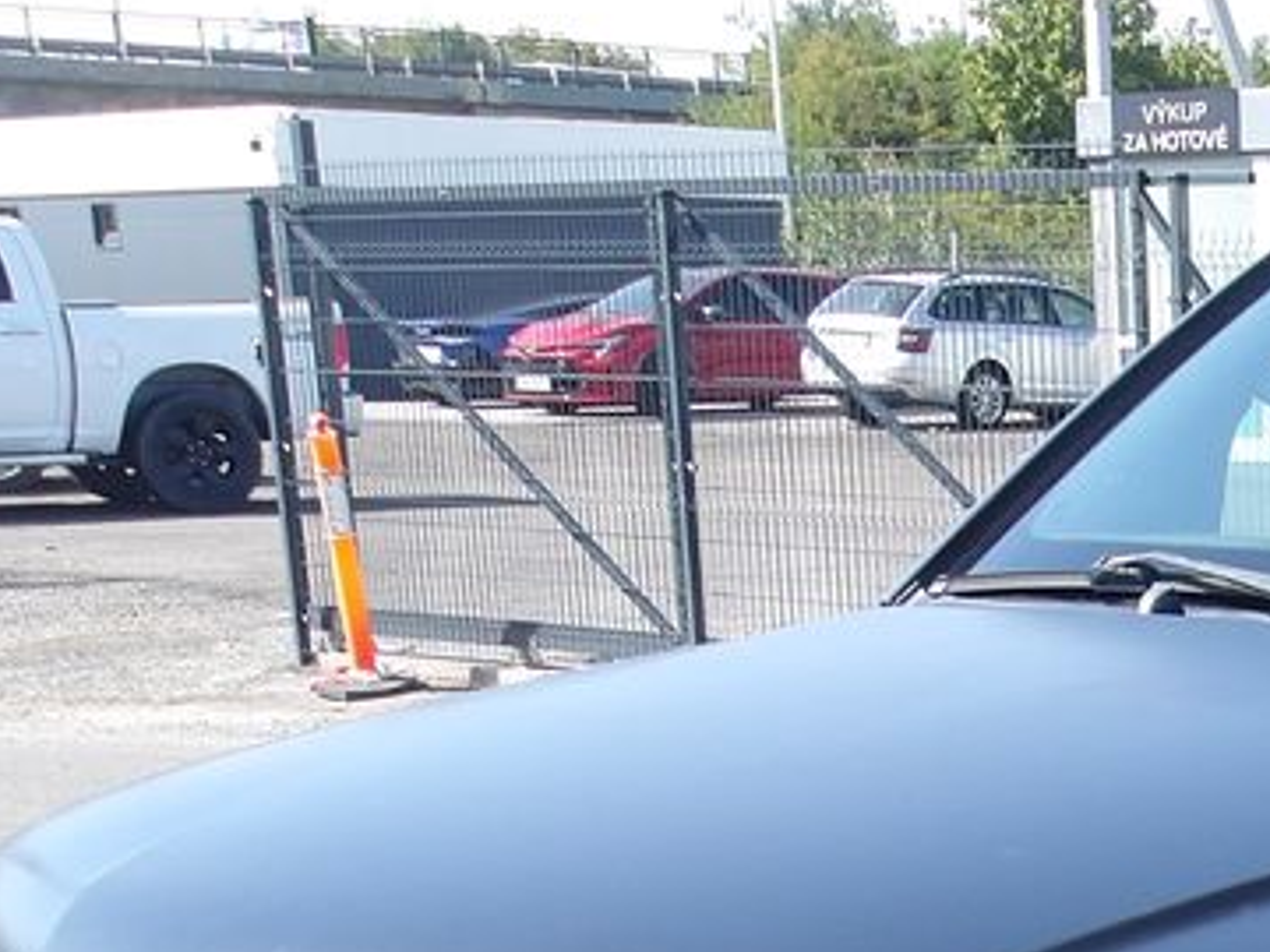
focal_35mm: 90
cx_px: 1655
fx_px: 3302
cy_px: 1375
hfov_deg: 20.0
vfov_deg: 15.3
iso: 100
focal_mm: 4.9
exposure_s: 1/455
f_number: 3
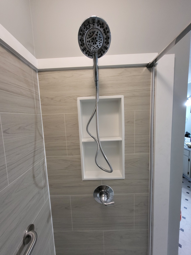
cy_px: 128
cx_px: 96
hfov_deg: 89.9
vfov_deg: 106.2
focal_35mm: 13
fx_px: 96
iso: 320
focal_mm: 1.74
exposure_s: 1/40
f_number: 2.2
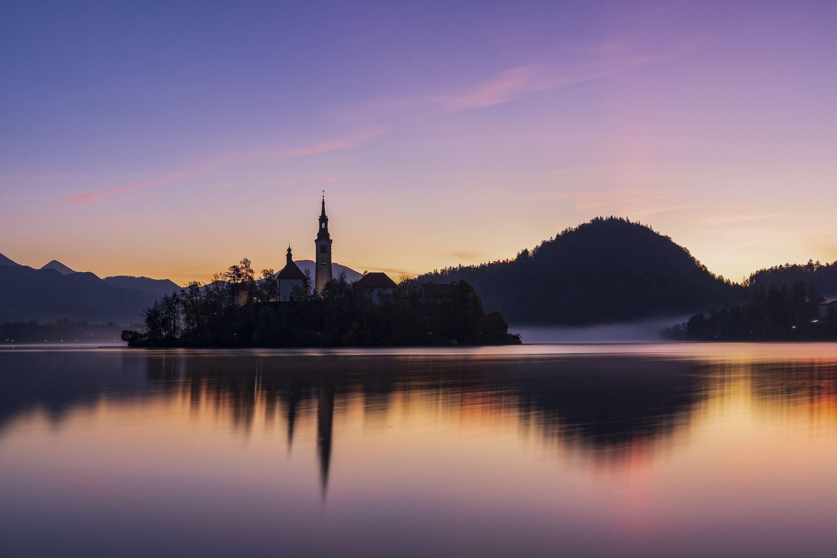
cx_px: 418
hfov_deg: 50.7
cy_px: 279
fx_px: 883
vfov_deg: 35.1
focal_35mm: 38
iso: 100
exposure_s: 52
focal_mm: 38
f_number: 11
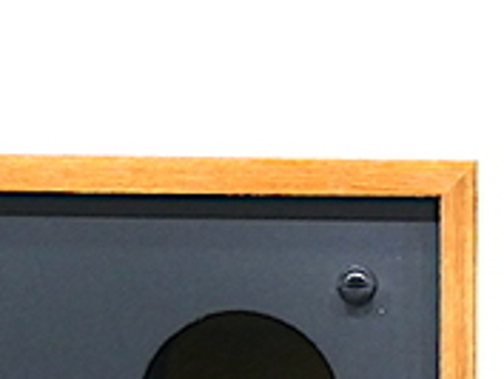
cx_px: 507
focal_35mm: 331
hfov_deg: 6.0
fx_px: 4823
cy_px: 869
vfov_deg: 4.4
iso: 200
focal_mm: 10.9
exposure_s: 1/5
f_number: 4.3
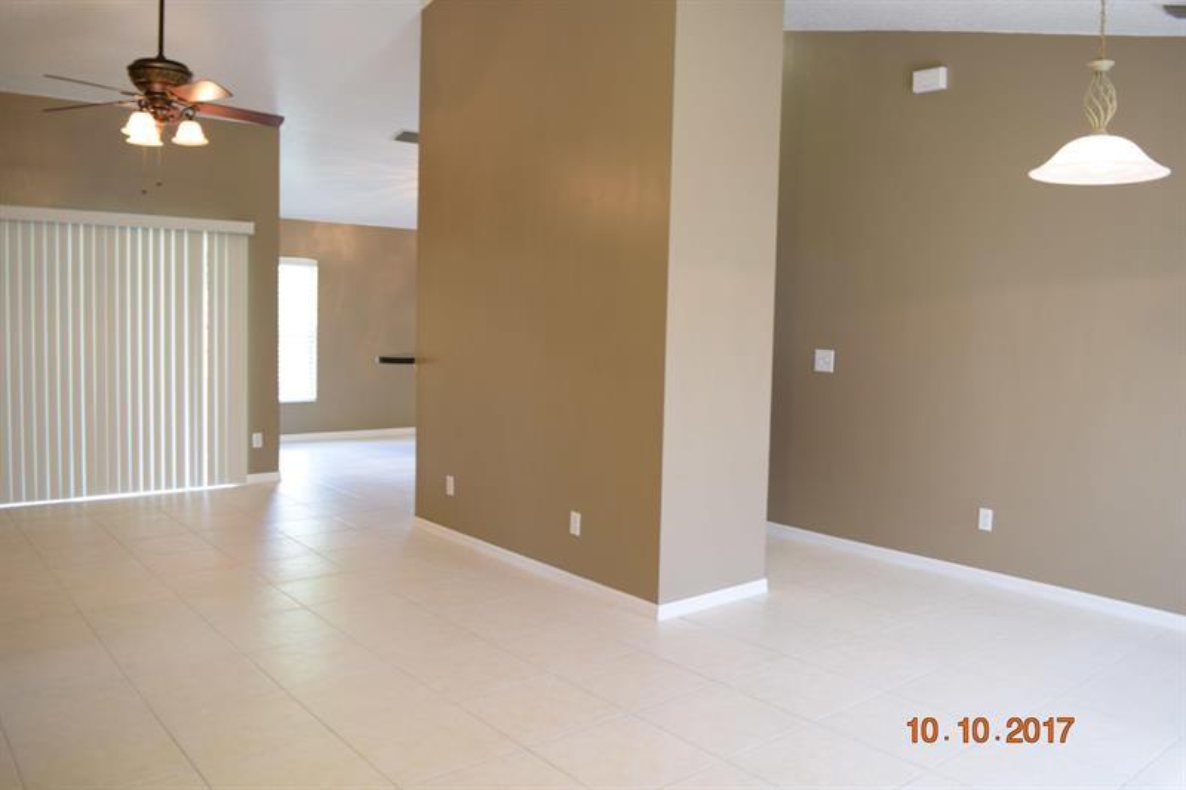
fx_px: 889
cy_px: 395
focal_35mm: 27
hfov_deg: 67.4
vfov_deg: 47.9
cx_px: 593
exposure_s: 1/15
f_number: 4.5
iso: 280
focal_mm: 18
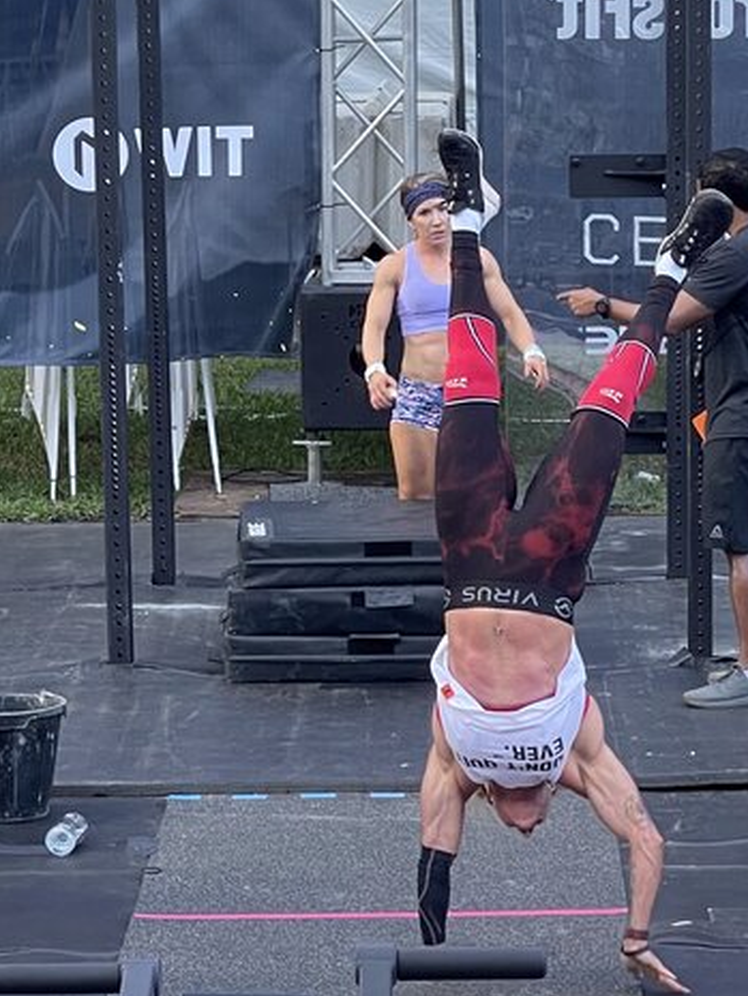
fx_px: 4752
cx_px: 549
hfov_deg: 9.0
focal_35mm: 165
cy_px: 645
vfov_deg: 12.0
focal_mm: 7.5
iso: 64
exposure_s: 1/121
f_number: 2.2
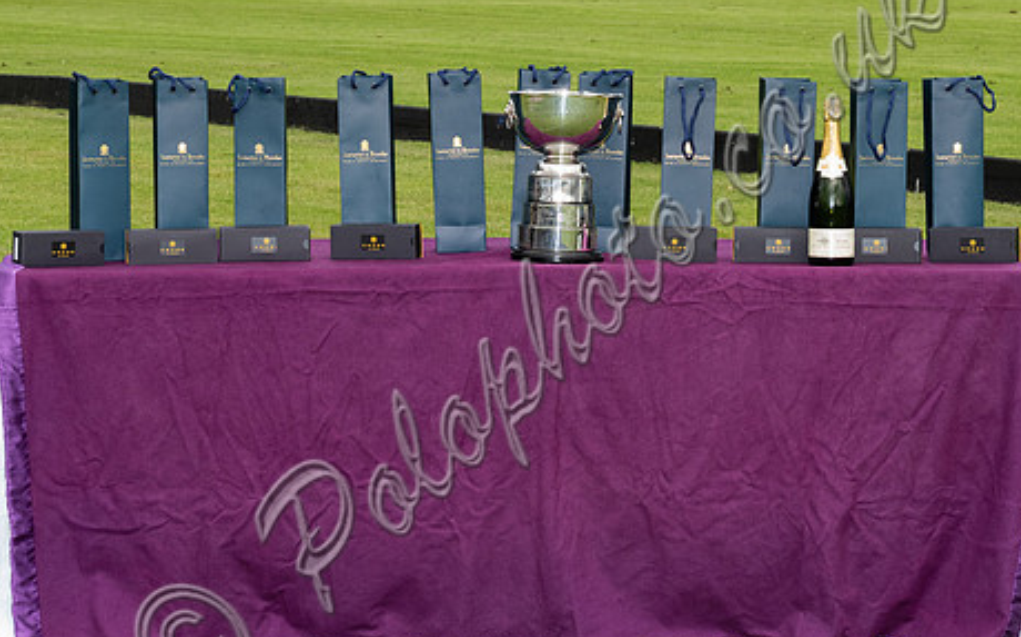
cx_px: 530
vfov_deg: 9.8
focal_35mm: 134
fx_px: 3727
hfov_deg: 15.6
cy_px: 162
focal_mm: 70
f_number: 11
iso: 640
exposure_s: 1/250
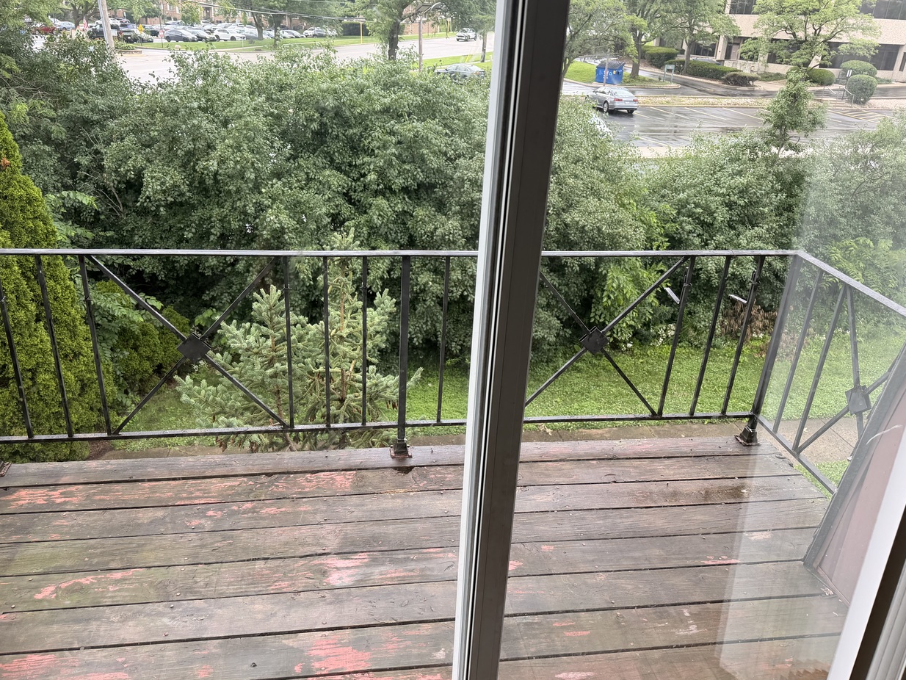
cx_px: 433
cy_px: 345
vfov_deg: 49.8
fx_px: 733
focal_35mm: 28
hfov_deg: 63.4
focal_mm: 6.76
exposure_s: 1/295
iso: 80
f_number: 1.78
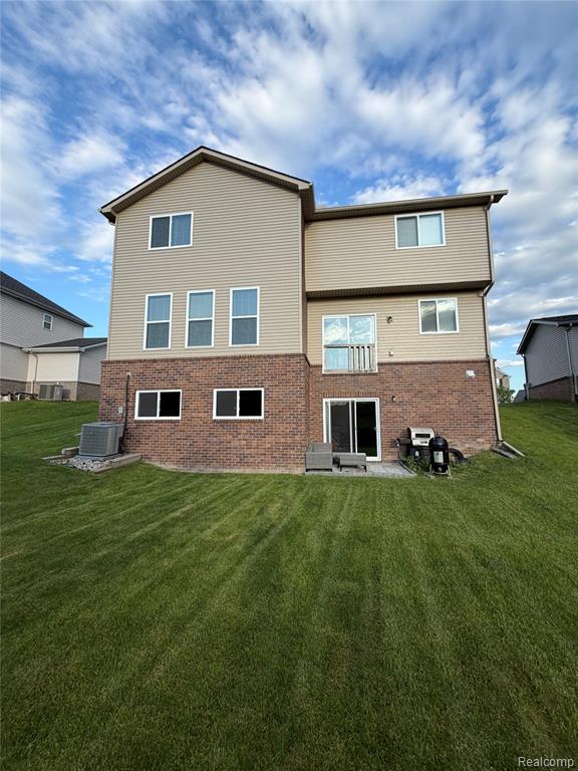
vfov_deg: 102.1
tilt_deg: +7.6
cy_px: 386
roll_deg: +1.3
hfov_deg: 85.7
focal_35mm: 14
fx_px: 312
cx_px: 289
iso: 40
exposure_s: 1/596
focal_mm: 2.22
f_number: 2.2
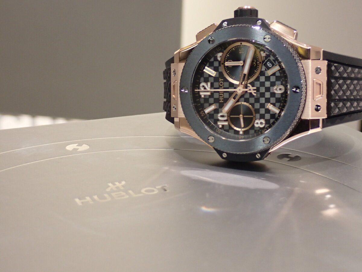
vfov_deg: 21.9
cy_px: 136
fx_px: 701
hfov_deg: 29.0
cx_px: 181
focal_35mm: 67
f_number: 3.8
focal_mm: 11.88
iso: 500
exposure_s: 1/60
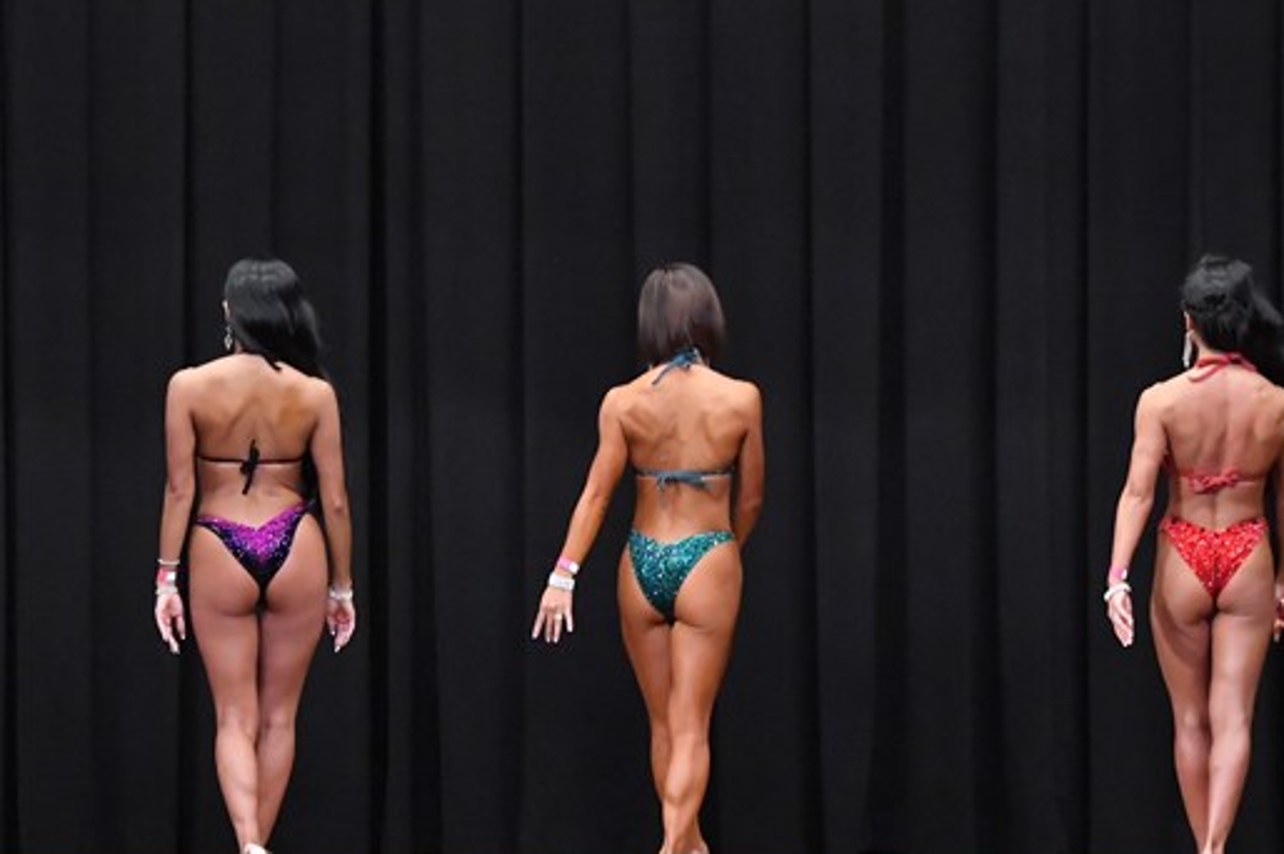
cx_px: 563
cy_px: 602
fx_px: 8055
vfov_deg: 6.1
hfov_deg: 9.1
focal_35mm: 226
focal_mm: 100
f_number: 5.6
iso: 8000
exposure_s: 1/400
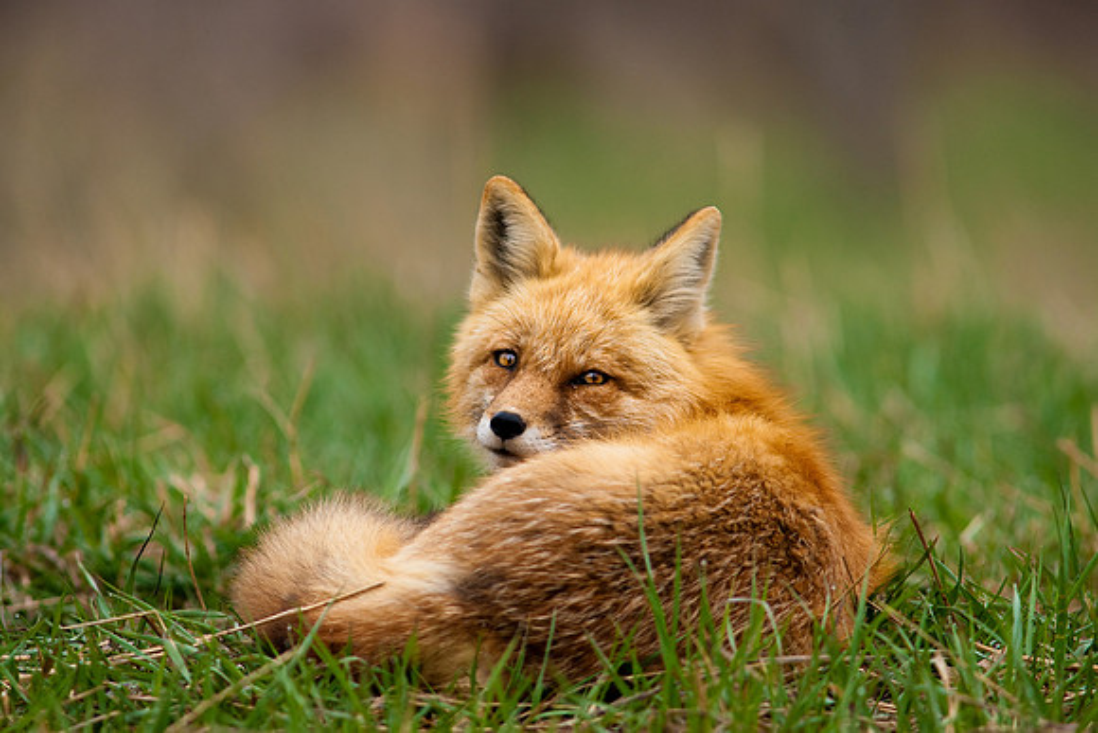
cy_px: 366
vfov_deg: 3.1
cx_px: 549
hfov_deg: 4.6
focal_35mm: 450
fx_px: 13728
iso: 400
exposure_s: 1/800
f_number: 4
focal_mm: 300
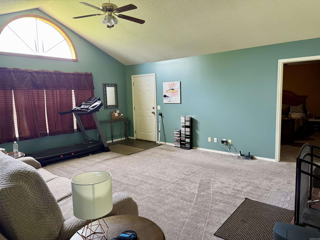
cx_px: 160
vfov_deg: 56.8
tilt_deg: -5.7
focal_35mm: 24
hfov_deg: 71.6
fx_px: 222
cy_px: 120
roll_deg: +1.9
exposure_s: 1/97
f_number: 1.78
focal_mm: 6.76
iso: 200
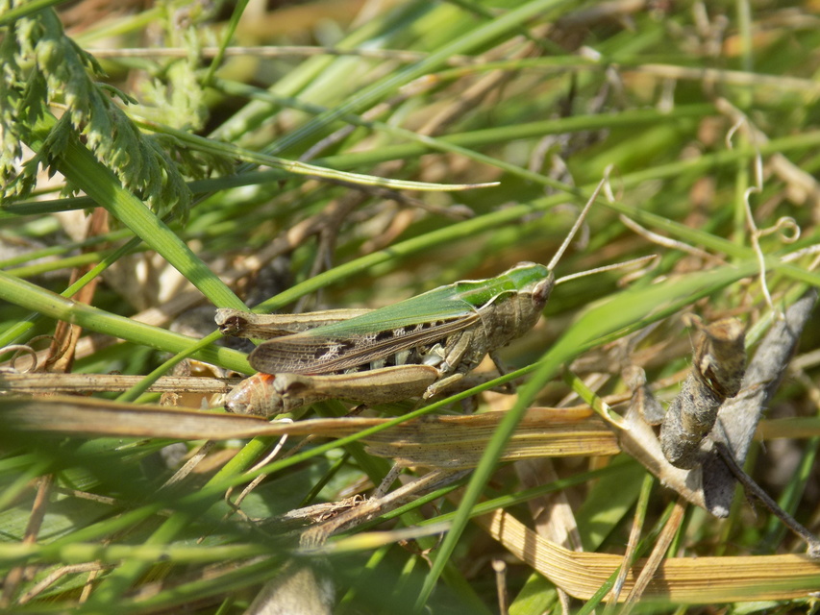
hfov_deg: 16.7
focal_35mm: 118
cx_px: 410
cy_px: 308
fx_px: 2796
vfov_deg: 12.6
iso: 80
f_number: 4.8
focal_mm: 20.9
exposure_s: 1/250
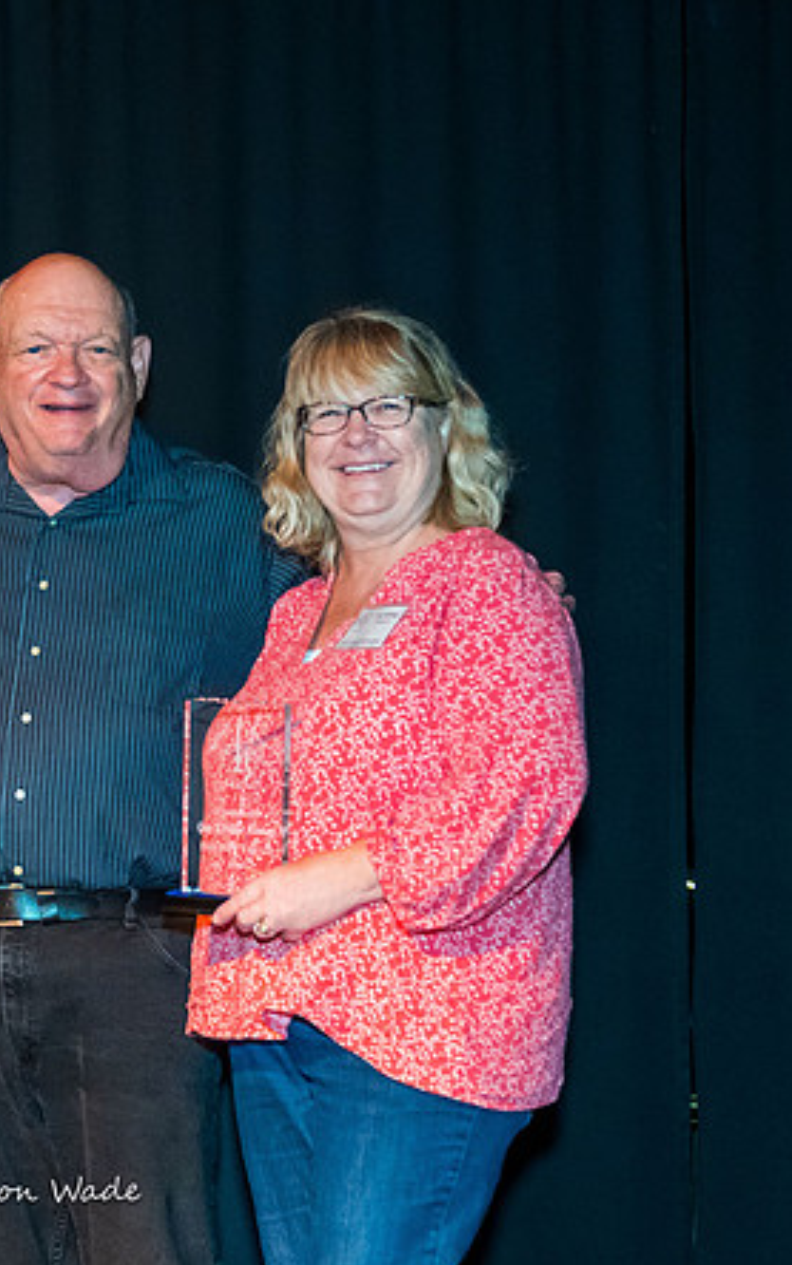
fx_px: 3001
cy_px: 747
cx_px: 33
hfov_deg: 14.8
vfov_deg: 23.8
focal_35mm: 87
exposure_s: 1/160
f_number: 2.8
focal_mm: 48
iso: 6400
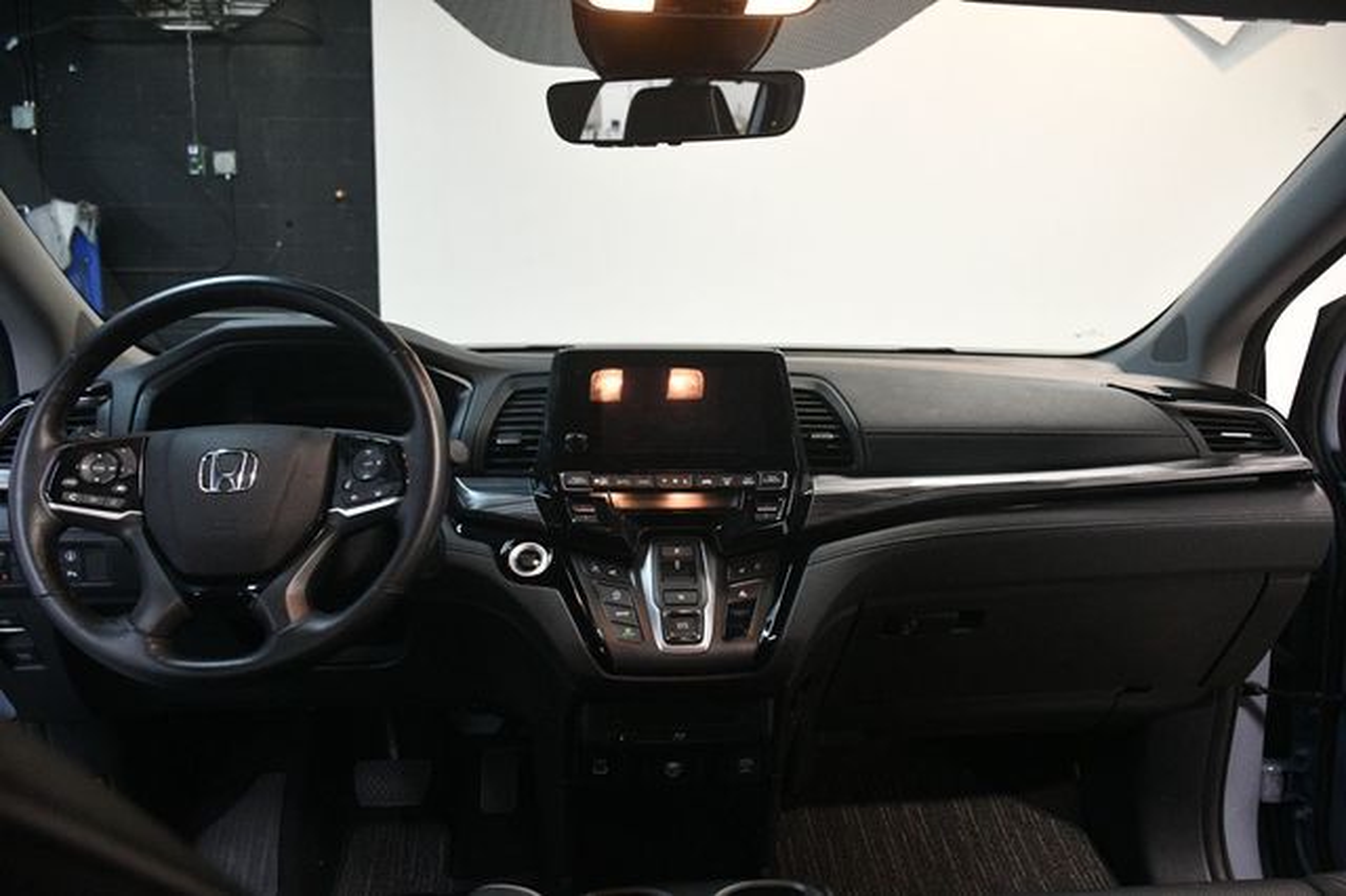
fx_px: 1009
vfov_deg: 47.9
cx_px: 673
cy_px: 448
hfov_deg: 67.4
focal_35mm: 27
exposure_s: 1/100
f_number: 3.5
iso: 3200
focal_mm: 18
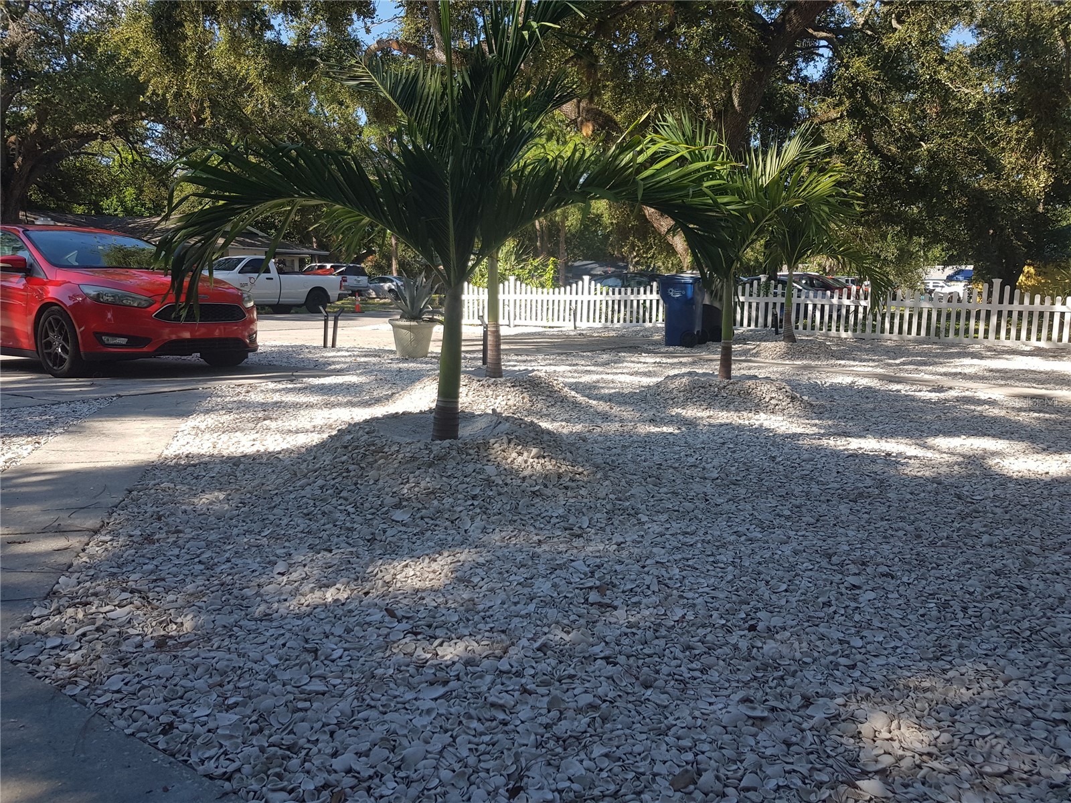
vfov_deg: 53.1
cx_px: 536
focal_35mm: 26
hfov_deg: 67.3
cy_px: 402
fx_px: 804
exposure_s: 1/910
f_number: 1.7
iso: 40
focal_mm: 4.3
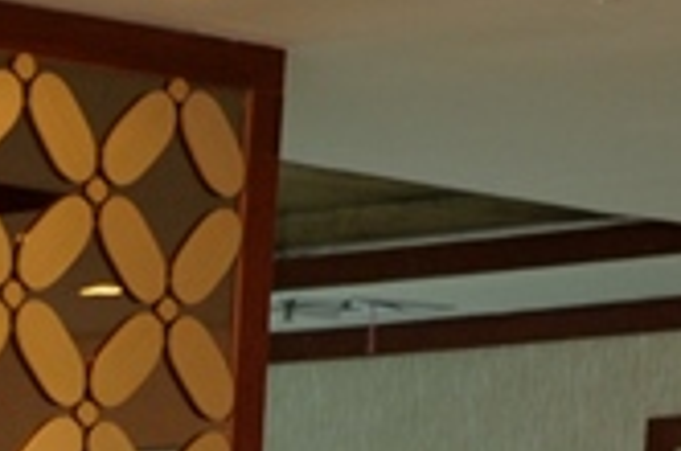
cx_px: -648
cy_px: 1371
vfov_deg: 4.4
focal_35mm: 296
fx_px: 5589
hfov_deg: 6.8
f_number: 4.2
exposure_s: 1/160
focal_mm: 48
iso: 1250
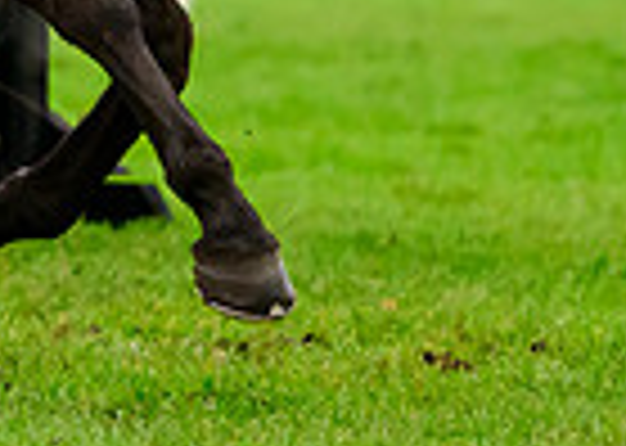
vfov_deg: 1.7
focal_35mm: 828
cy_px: -210
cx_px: -553
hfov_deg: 2.4
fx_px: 14707
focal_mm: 145
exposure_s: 1/1600
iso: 3200
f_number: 2.8
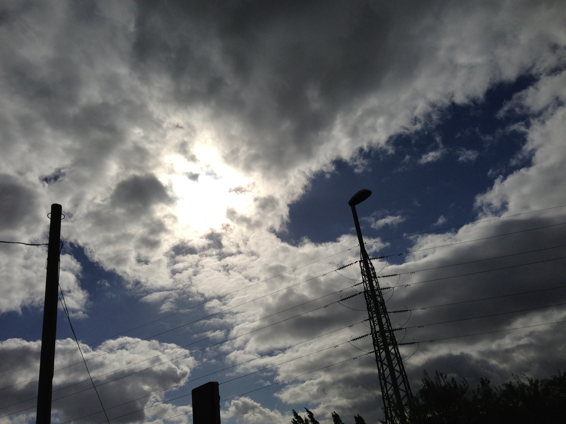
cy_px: 212
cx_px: 283
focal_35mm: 33
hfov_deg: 55.4
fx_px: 540
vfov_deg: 42.9
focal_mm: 4.13
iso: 50
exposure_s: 1/18182
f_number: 2.4
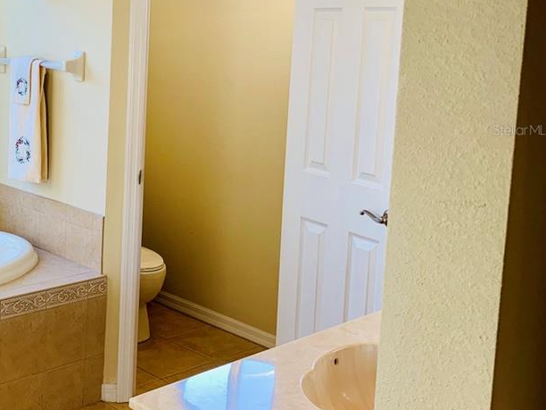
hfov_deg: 36.8
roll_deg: -1.6
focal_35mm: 51
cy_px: 130
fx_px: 804
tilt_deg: -5.8
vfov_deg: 28.3
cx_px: 154
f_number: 1.8
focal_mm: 4.25
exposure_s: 1/120
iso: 40
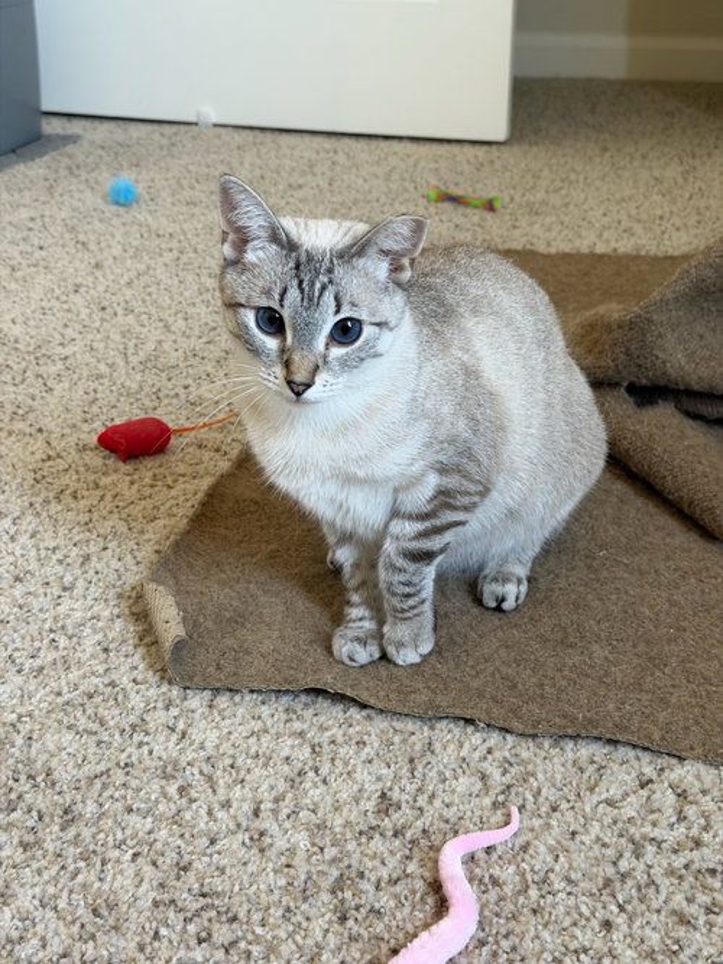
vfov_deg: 39.7
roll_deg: -2.0
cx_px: 362
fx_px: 1337
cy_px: 482
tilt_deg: -25.6
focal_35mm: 48
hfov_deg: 30.3
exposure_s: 1/59
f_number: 1.78
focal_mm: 6.76
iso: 200
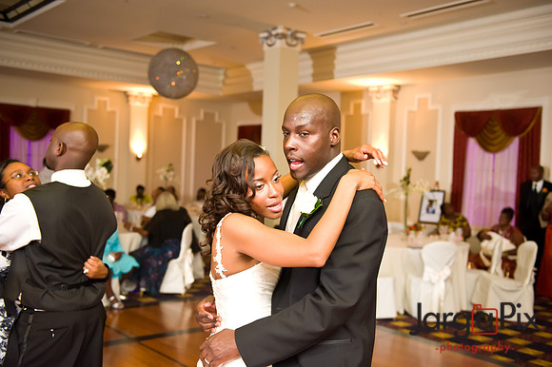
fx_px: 613
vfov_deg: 33.4
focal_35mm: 40
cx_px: 276
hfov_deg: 48.5
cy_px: 184
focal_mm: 40
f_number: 3.2
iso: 3200
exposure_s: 1/125
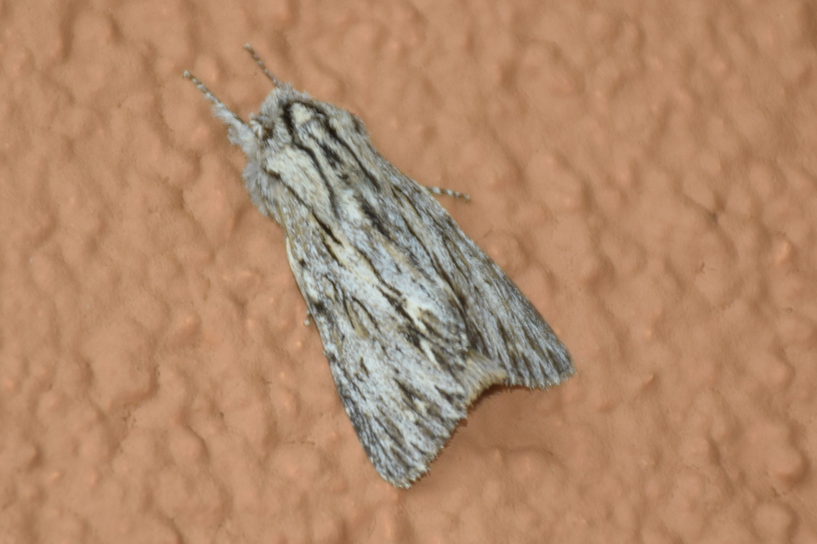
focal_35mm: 210
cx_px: 408
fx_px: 4764
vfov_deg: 6.5
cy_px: 272
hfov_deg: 9.8
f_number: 5.6
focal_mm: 140
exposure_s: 1/60
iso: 320
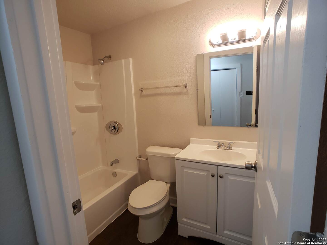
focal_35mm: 26
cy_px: 122
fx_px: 246
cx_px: 164
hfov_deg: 67.3
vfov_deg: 53.1
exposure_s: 1/60
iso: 200
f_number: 2.4
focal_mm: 4.3
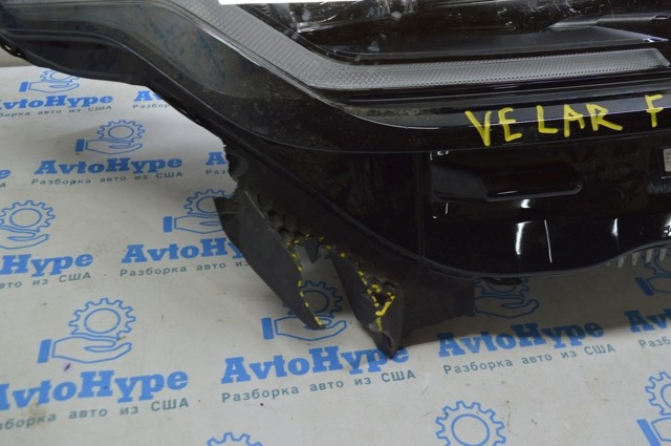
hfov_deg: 53.2
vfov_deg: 36.8
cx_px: 336
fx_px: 670
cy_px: 223
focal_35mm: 36
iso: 400
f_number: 5.6
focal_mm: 24
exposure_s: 1/40
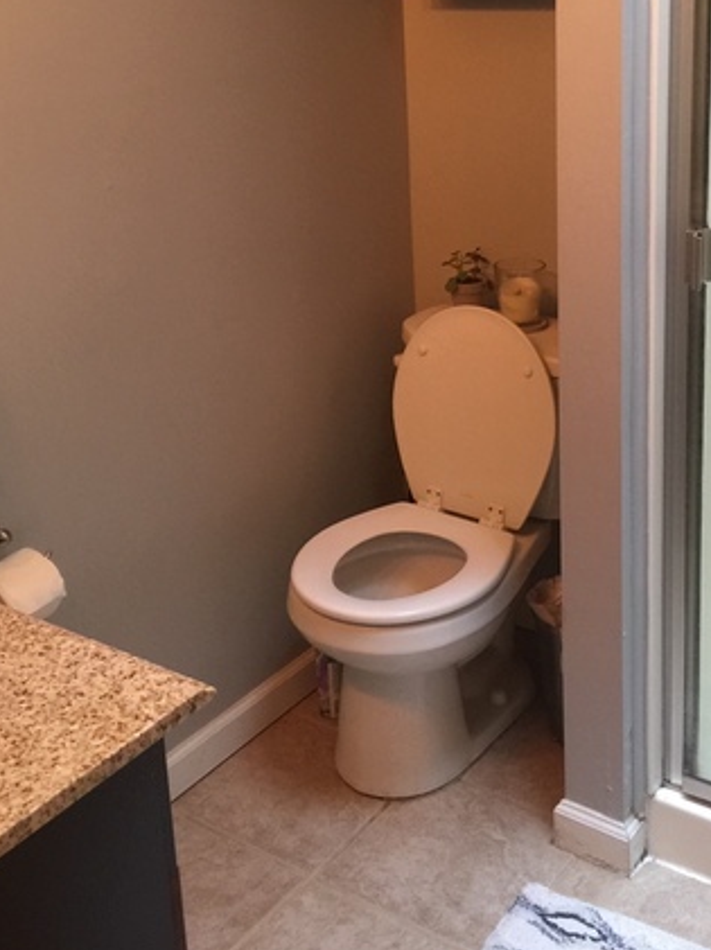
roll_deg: +2.8
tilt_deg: -13.2
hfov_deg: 31.5
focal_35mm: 46
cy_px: 292
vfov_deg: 40.6
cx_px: 359
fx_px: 1262
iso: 100
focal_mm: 4.15
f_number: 2.2
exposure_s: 1/10
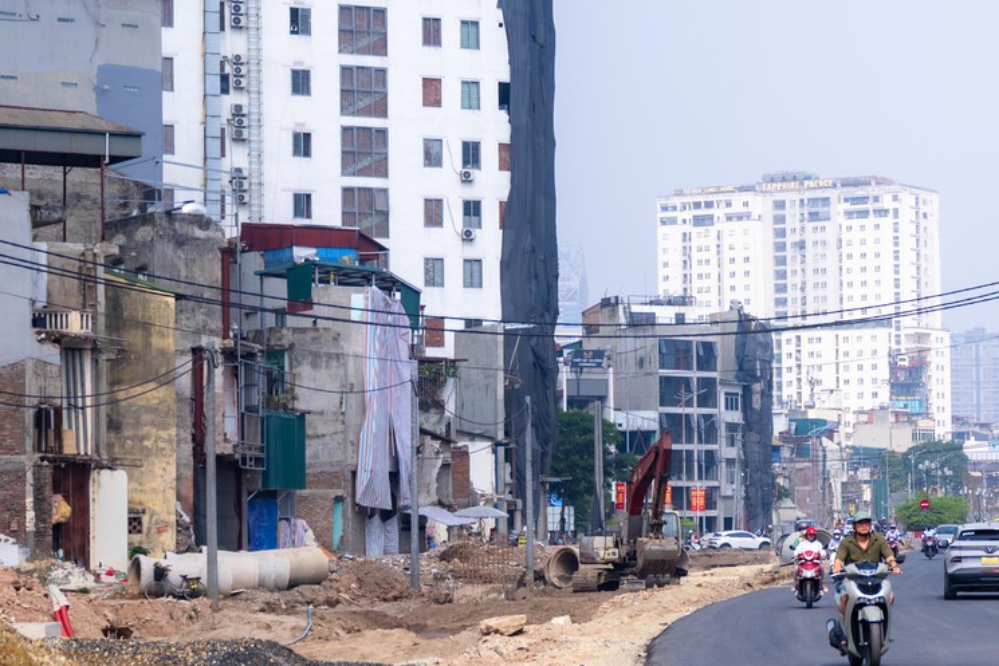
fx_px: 2831
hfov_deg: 18.6
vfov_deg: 13.4
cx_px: 1298
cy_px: 356
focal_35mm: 102
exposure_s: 1/2000
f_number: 2.8
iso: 80
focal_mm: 38
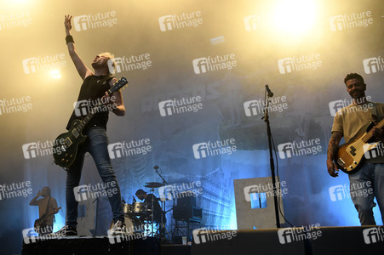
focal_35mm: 30
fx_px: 320
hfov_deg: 62.0
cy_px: 128
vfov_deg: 43.5
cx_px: 192
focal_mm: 30
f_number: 3.5
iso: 1250
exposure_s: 1/500
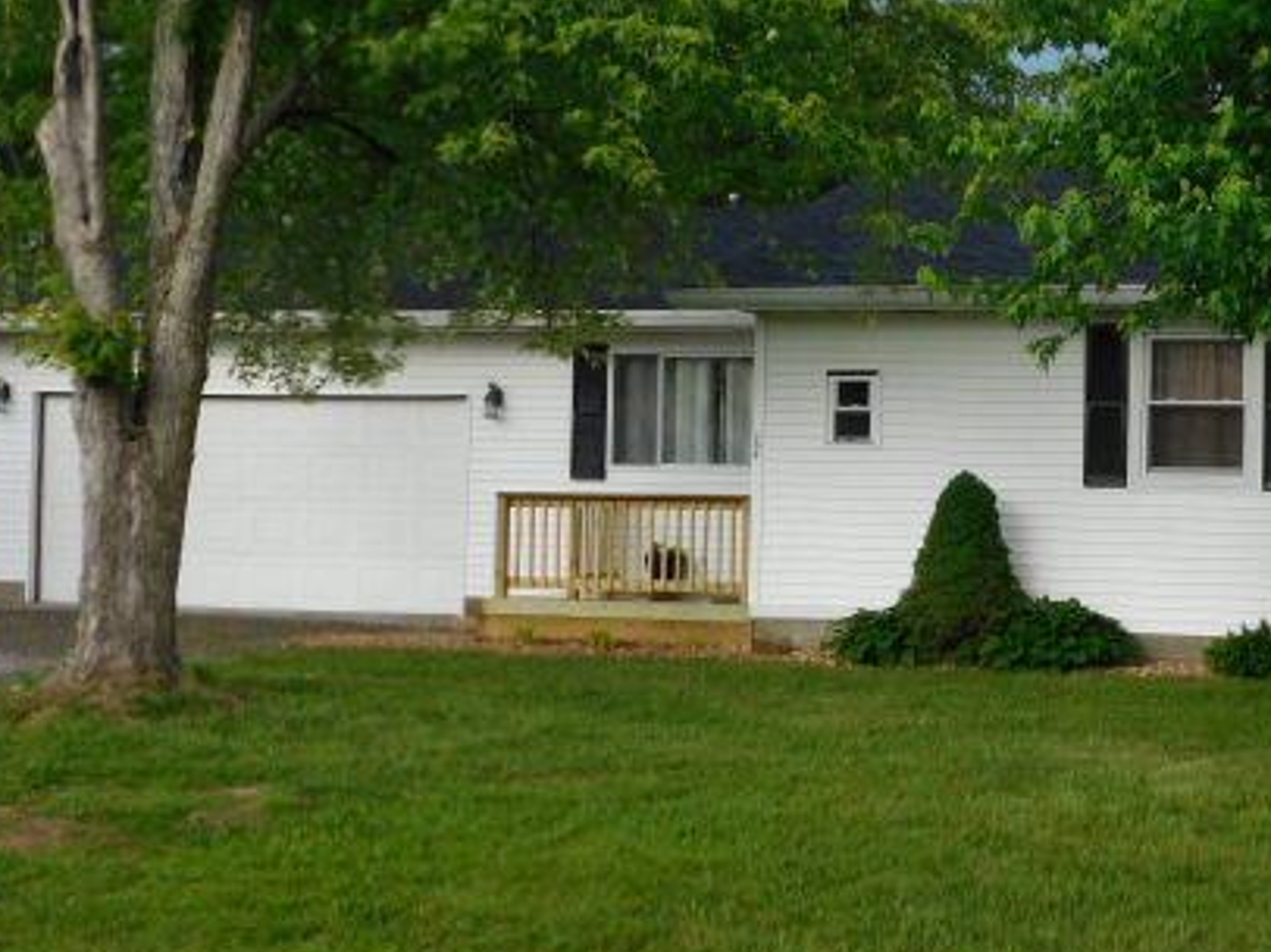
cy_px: 344
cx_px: 958
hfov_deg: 27.0
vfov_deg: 20.7
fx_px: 2605
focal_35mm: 71
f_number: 3.7
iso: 125
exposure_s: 1/400
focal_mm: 8
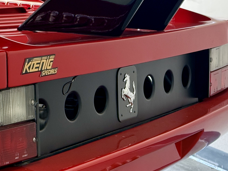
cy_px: 126
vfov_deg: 12.8
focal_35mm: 115
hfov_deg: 17.0
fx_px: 757
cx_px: 54
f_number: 1.78
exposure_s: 1/60
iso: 160
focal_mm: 6.76
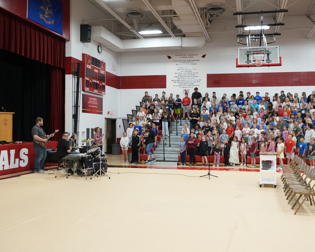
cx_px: 182
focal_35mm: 37
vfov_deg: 40.5
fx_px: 341
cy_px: 127
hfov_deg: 49.4
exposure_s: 1/400
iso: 4000
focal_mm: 21
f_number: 4
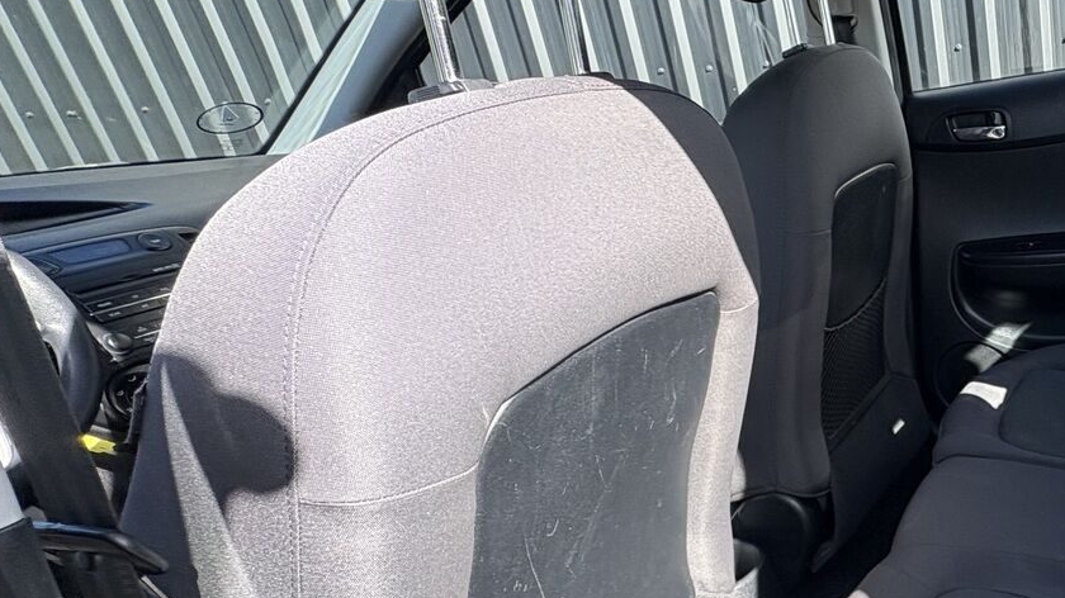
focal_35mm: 31
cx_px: 1068
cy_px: 451
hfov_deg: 50.5
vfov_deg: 36.8
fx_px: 875
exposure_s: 1/203
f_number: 2.2
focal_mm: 2.22
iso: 64
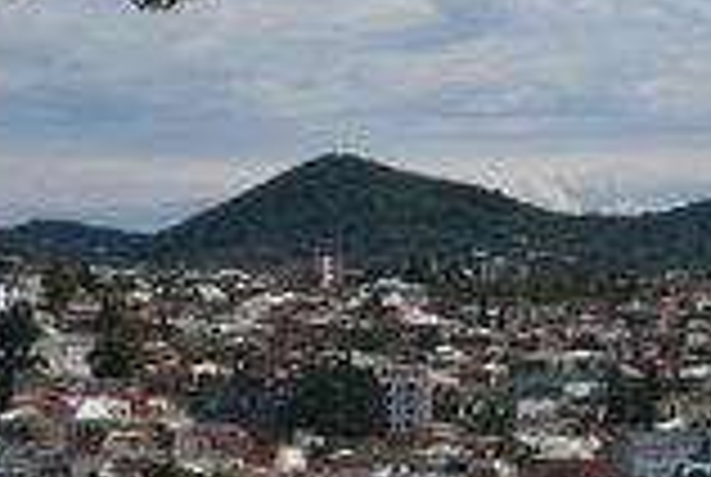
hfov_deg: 12.3
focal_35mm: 167
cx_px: 333
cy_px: 398
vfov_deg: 8.2
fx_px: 3304
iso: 100
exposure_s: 1/125
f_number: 8
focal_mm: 44
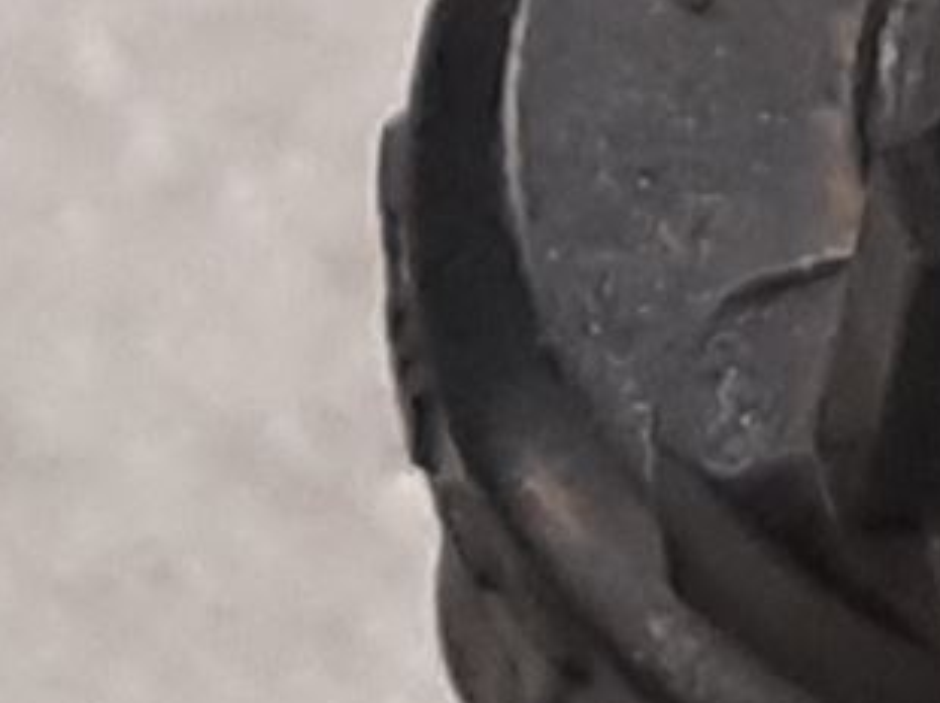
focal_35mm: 172
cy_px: -27
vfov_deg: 8.6
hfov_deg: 11.4
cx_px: 934
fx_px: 4667
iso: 100
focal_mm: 3.93
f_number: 1.7
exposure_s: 1/50
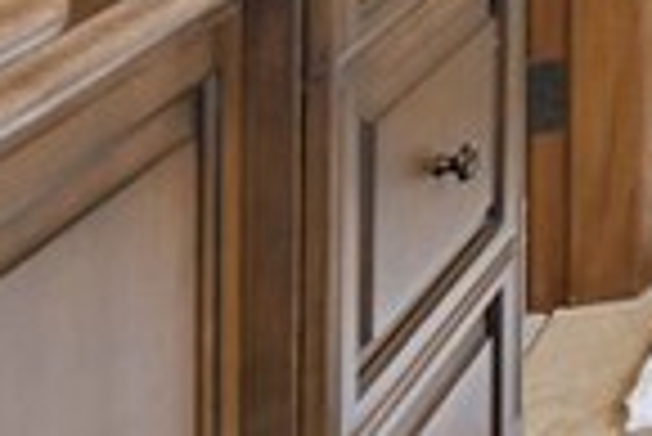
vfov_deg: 11.8
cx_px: 1934
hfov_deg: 11.6
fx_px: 1795
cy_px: -542
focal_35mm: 99
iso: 125
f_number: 7.1
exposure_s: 1/2.5
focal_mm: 14
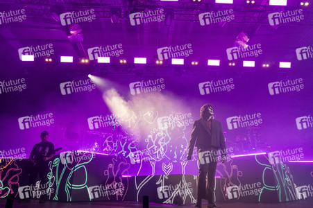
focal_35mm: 24
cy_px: 104
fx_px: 209
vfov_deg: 53.1
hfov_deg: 73.8
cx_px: 156
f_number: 5
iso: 2500
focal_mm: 24
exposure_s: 1/500
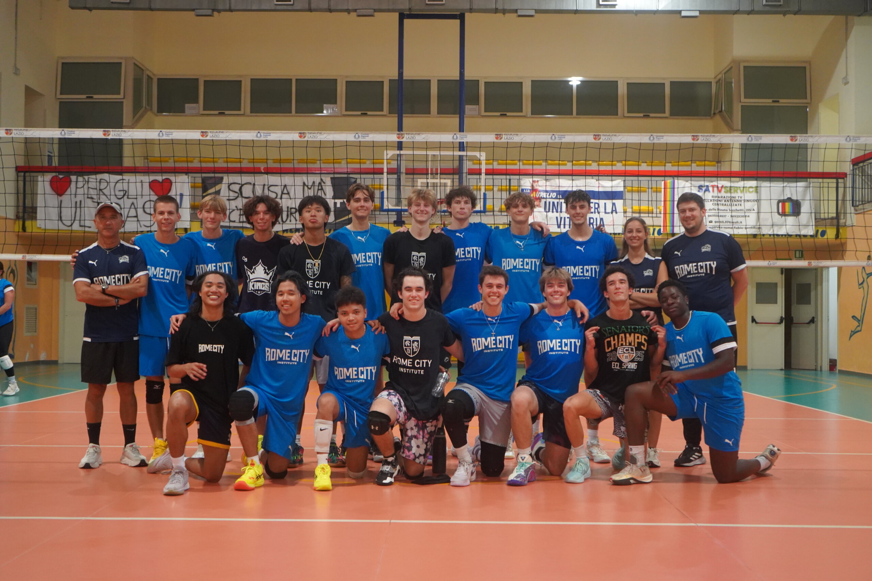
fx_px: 1066
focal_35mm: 44
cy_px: 290
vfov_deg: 30.5
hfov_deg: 44.5
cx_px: 436
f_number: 4.5
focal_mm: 44
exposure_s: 1/160
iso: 6400
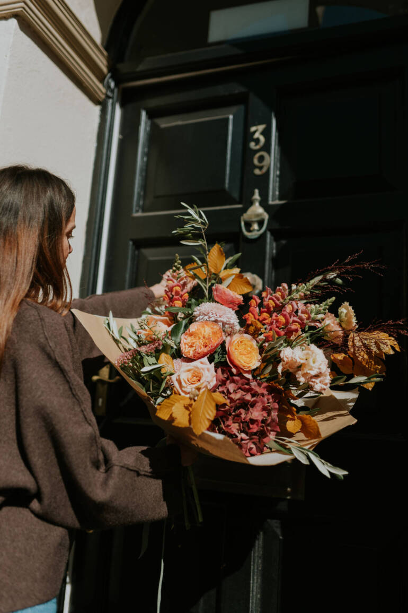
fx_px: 595
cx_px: 204
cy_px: 306
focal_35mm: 35
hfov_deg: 37.9
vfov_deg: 54.4
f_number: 2
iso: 100
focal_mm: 35
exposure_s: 1/8000
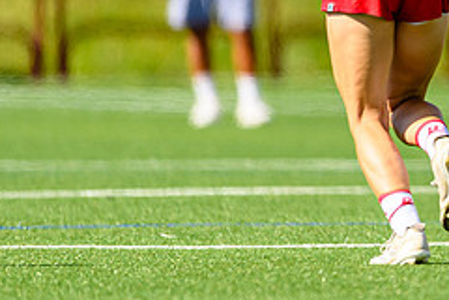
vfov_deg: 1.0
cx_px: 748
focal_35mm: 1373
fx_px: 17123
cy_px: -40
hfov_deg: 1.5
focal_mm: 400
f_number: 3.2
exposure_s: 1/1600
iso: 100
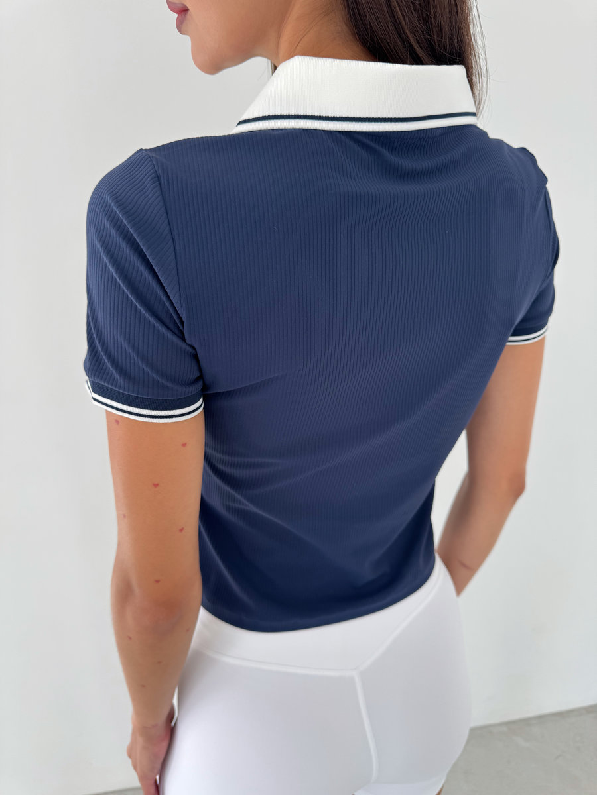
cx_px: 298
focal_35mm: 24
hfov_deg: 56.8
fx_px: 552
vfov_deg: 71.6
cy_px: 398
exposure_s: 1/121
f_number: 1.78
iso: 80
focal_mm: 6.76
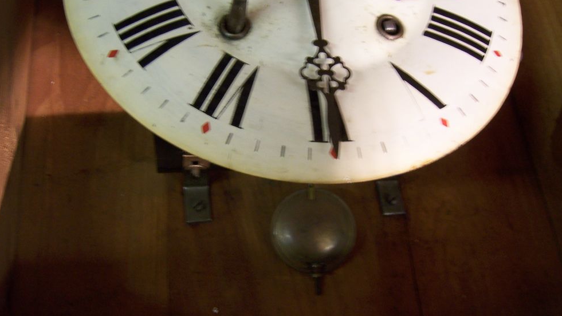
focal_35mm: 40
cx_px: 284
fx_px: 596
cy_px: 155
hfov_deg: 50.5
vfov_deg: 29.7
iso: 160
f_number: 2.8
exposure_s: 1/8
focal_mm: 6.2
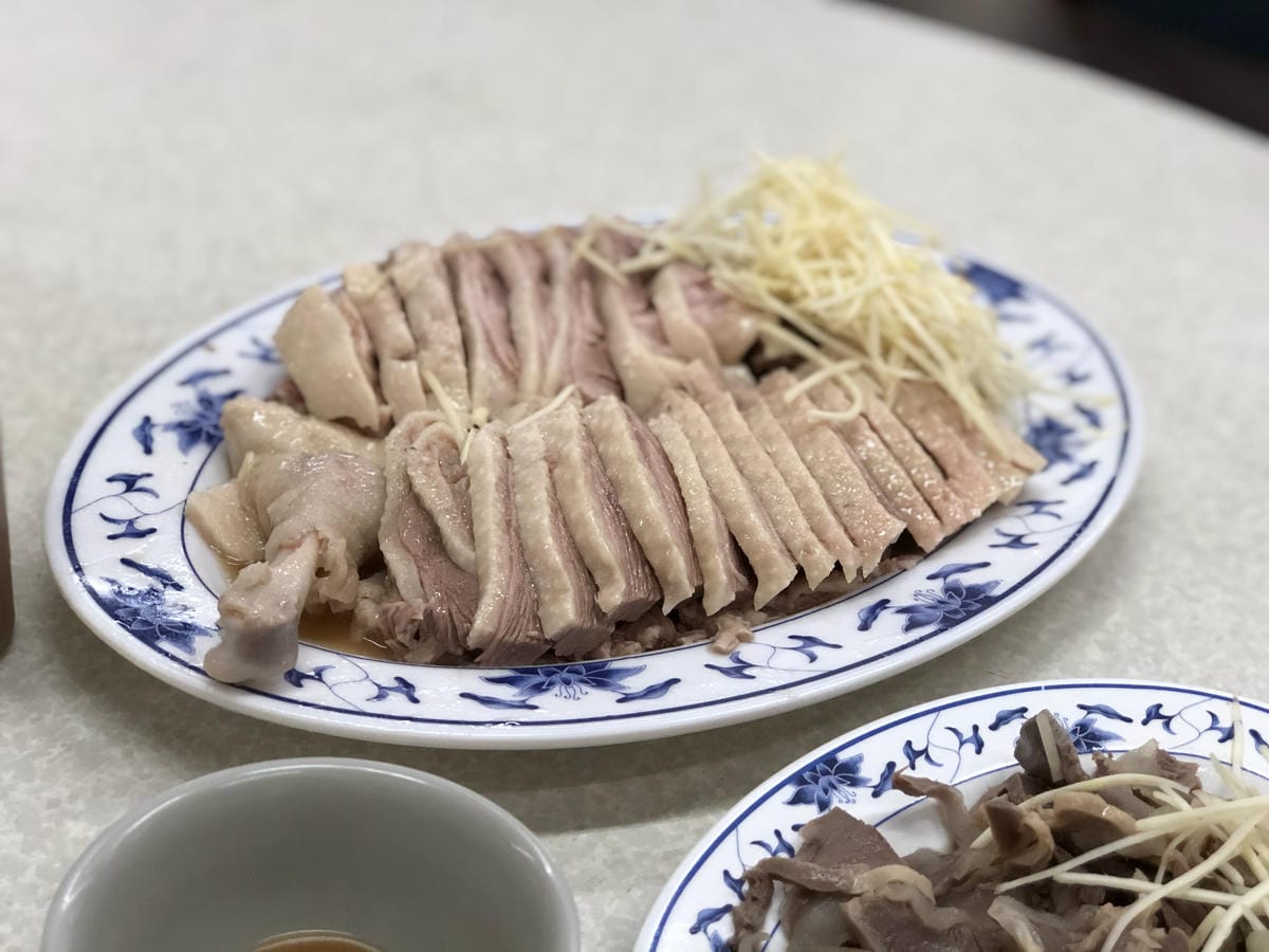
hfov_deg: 33.8
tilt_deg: -33.4
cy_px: 476
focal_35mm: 57
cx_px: 634
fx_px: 2090
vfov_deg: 25.7
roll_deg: -6.8
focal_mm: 6.6
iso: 80
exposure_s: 1/30
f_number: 2.8
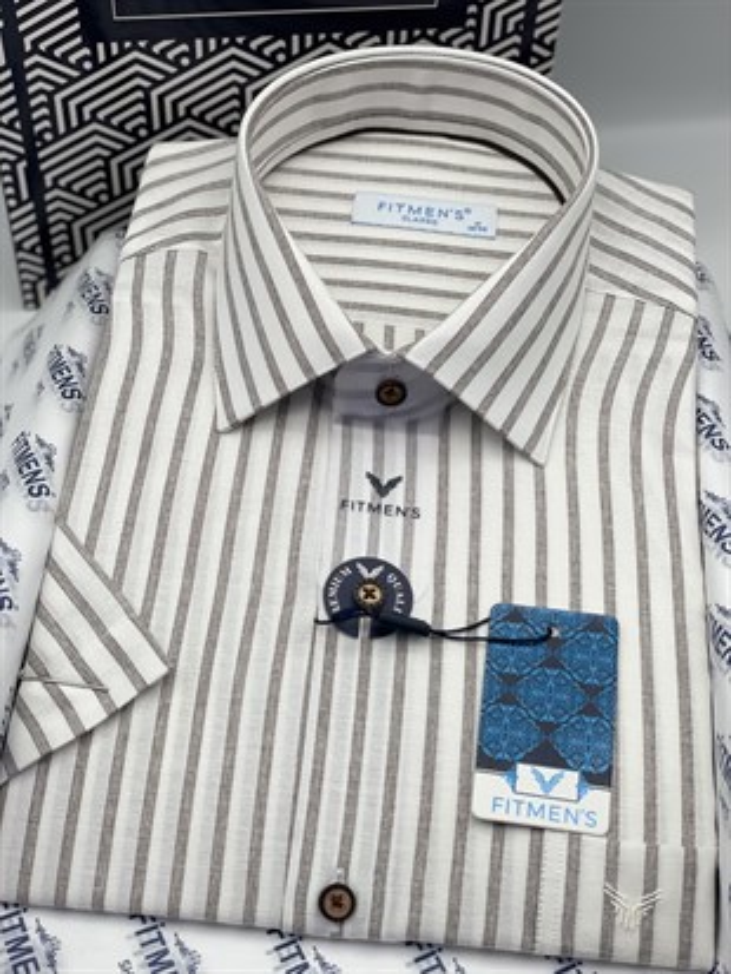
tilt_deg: -43.5
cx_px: 366
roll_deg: -1.5
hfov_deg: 28.0
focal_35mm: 52
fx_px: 1463
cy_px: 487
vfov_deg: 36.8
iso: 25
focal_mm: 6
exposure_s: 1/232
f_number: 2
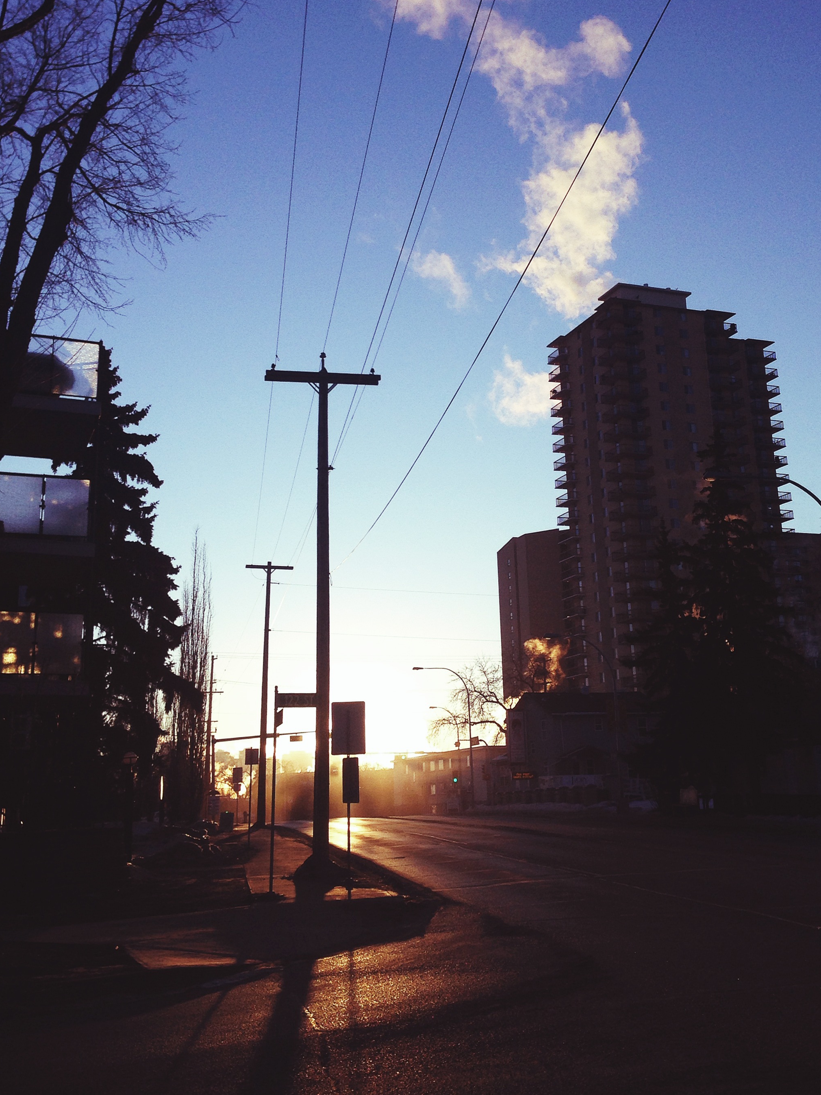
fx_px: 1265
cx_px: 480
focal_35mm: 40
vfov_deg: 46.6
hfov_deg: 35.9
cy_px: 448
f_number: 2.4
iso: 50
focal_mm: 4.12
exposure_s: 1/1261
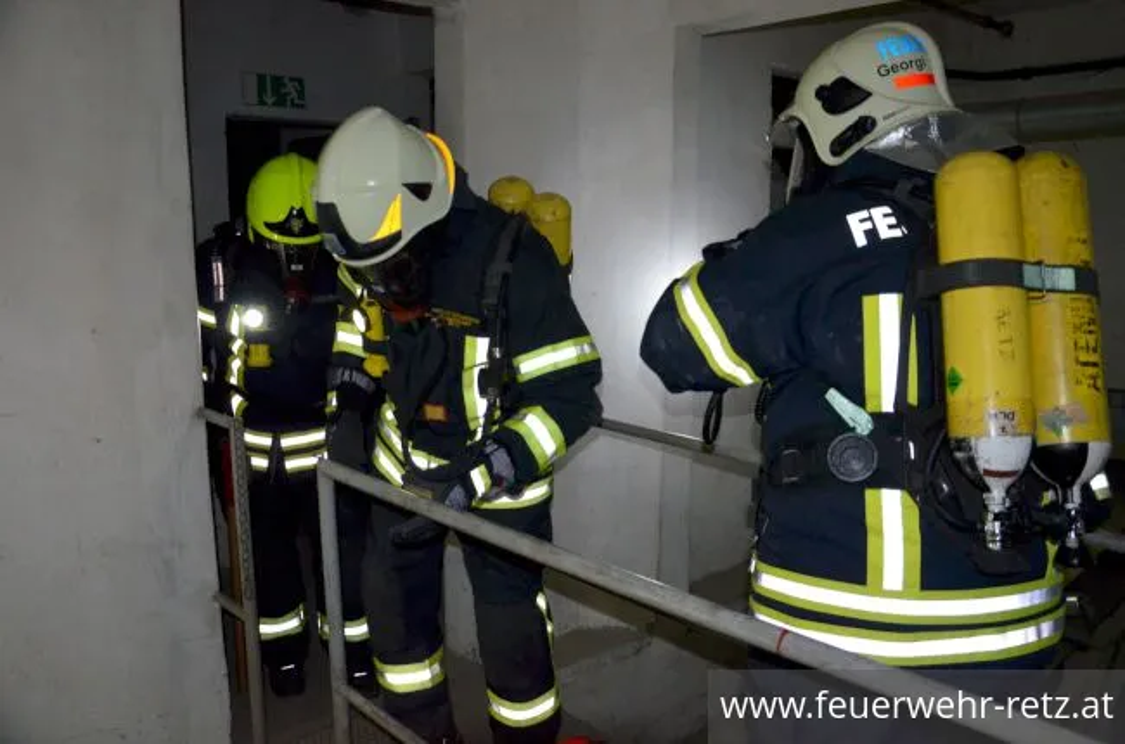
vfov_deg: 41.5
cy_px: 372
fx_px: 982
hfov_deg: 59.6
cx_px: 562
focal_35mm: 32
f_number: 3.8
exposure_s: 1/60
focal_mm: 21
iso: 3200
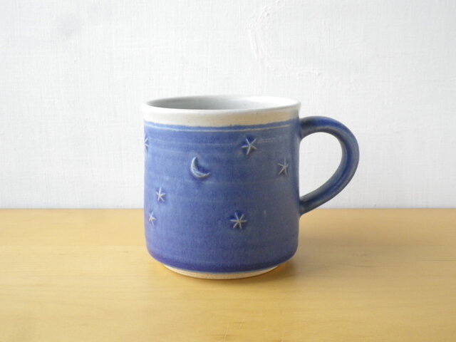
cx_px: 228
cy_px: 171
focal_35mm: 47
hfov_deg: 40.4
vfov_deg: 30.9
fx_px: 619
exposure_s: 1/160
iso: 400
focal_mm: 8.46
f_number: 4.6
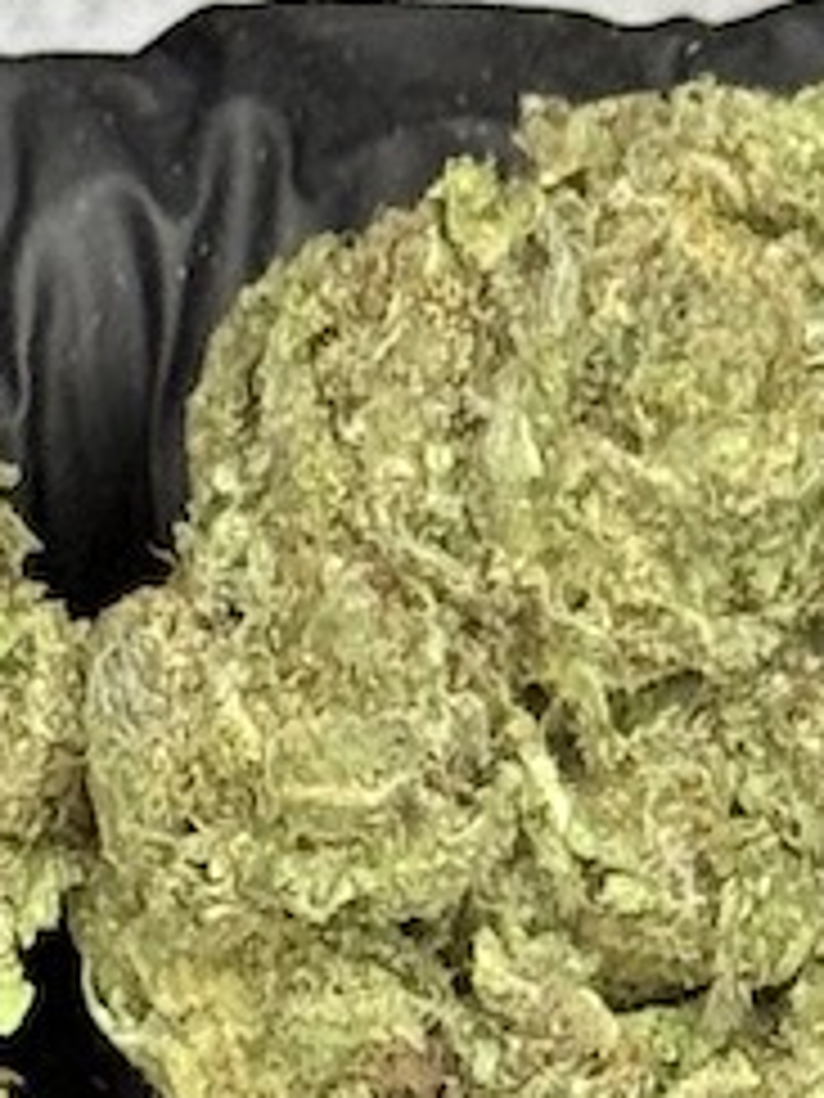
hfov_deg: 3.9
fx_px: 11997
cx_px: 266
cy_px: 1156
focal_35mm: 378
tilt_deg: -78.5
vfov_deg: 5.2
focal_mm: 6.76
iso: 125
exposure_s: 1/60
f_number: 1.78
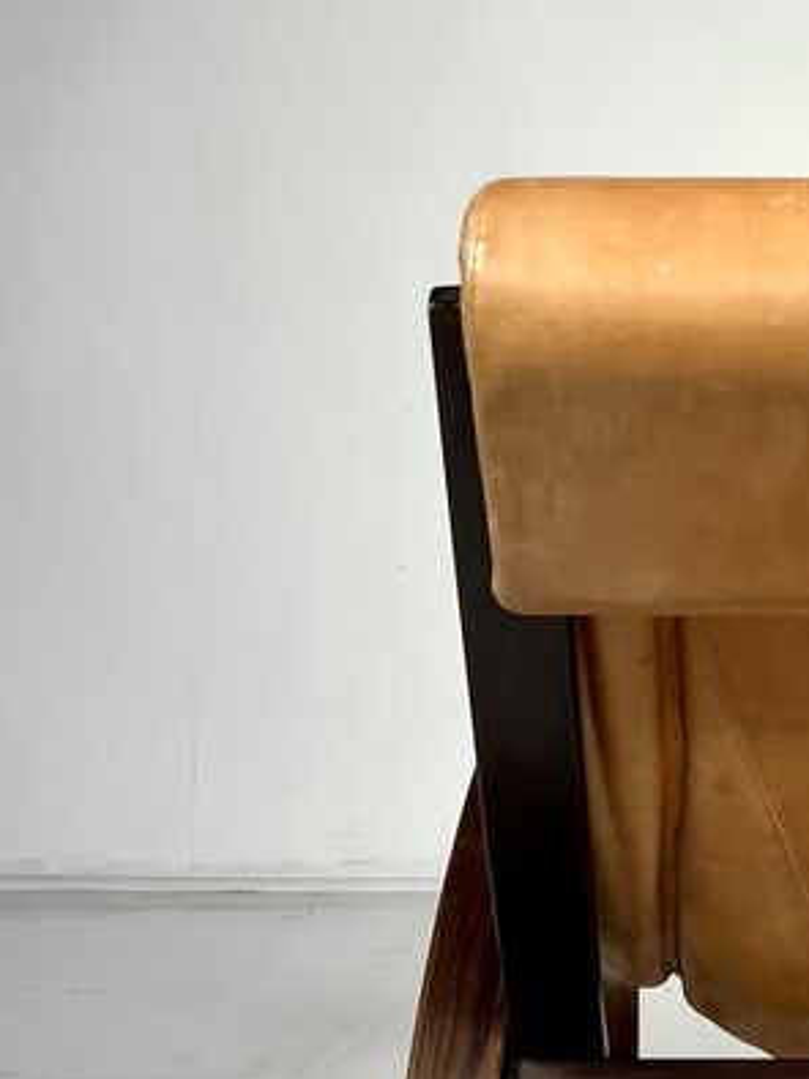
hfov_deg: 17.6
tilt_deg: -2.1
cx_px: 1030
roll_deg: -0.5
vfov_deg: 24.7
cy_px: 456
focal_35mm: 79
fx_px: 2463
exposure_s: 1/121
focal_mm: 5.7
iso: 64
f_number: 1.5
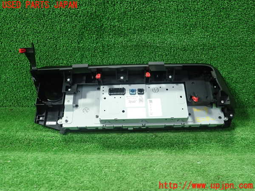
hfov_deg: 60.0
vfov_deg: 46.8
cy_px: 96
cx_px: 128
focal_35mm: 30
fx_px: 221
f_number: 2.3
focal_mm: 5.5
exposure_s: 1/125
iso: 500
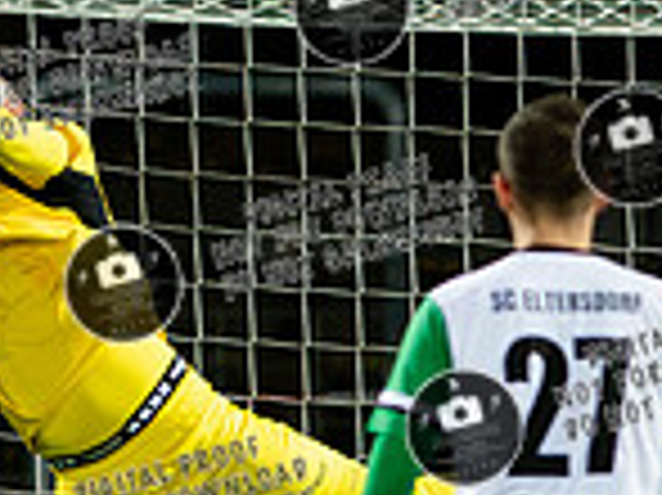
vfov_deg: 0.5
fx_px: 55013
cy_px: 186
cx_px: -62
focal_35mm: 2879
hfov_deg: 0.7
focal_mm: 300
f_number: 3.5
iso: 5000
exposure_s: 1/1250
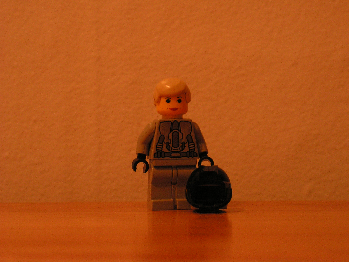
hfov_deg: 20.9
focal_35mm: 94
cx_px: 174
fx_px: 948
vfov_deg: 15.7
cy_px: 131
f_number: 3.3
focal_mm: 15.8
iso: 200
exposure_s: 1/6
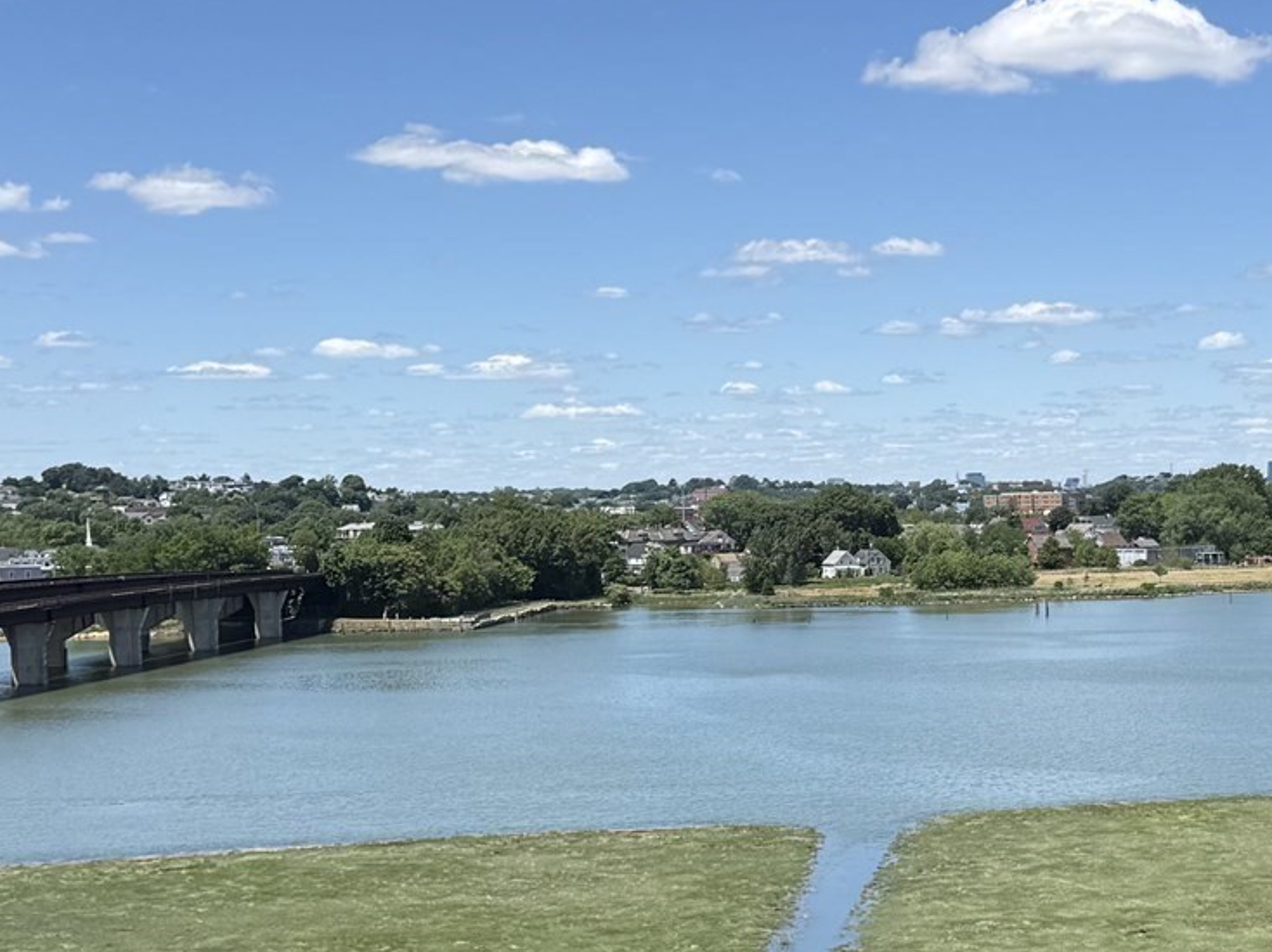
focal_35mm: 67
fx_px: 2461
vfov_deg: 21.9
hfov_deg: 28.7
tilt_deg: -2.9
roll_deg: +1.1
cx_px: 873
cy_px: 597
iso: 80
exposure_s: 1/5319
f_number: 1.78
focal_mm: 6.76
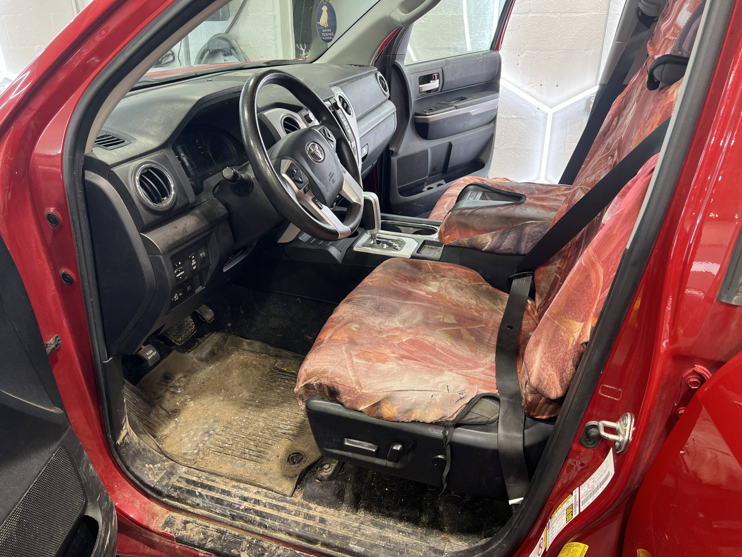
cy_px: 278
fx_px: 557
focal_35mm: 26
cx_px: 371
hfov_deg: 67.3
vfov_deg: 53.1
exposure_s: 1/60
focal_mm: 5.7
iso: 64
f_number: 1.5
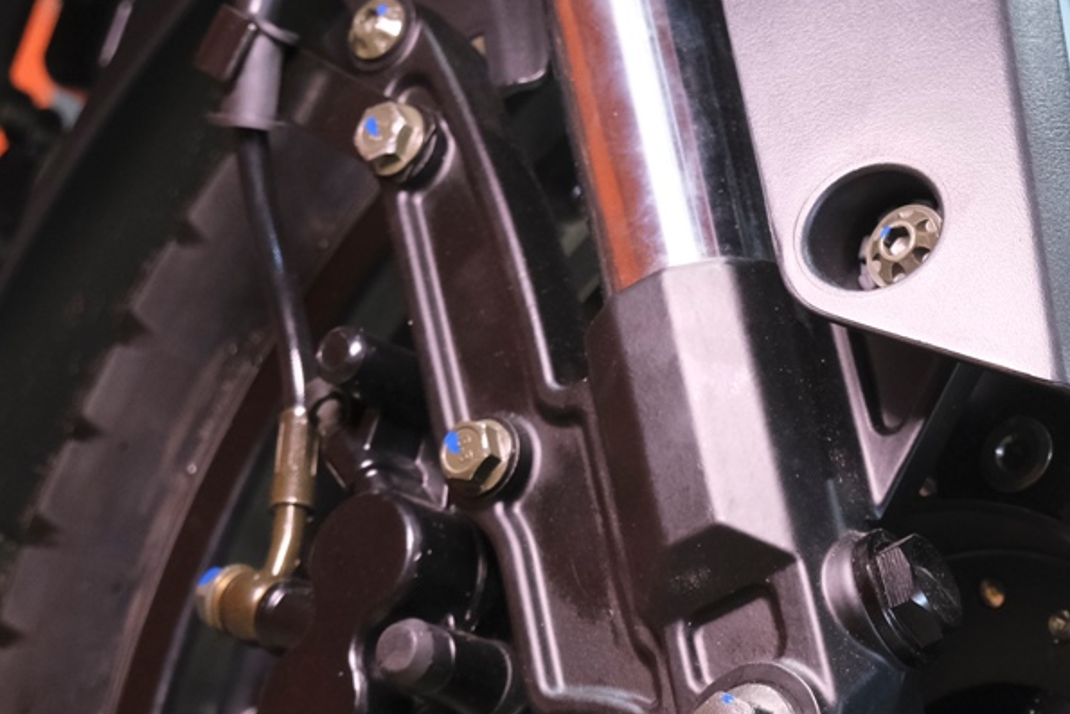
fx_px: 2557
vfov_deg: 15.5
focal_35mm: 86
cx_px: 957
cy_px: 787
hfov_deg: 23.1
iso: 1600
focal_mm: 21.2
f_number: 4
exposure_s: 1/100
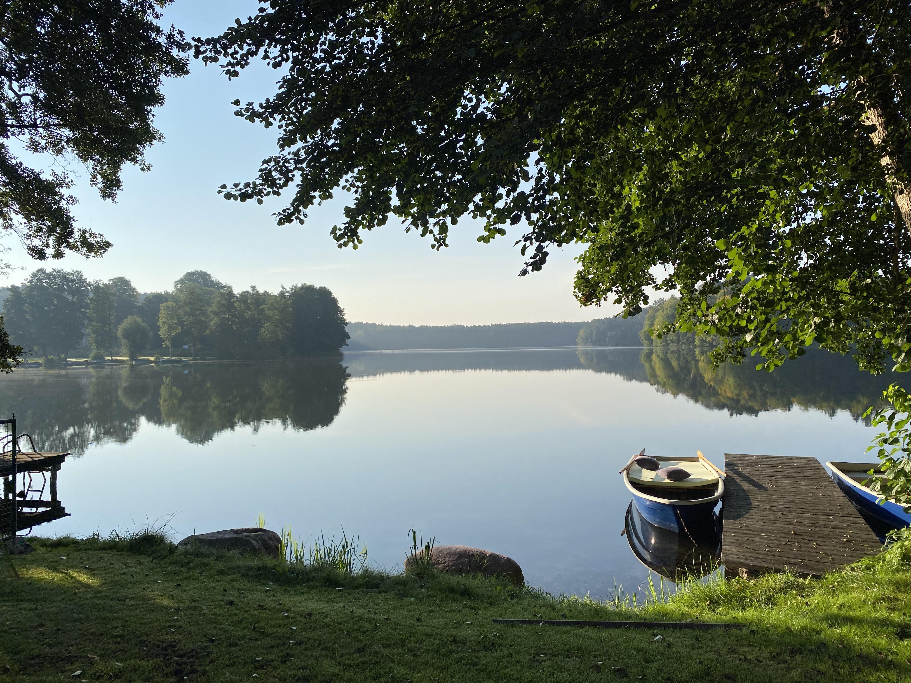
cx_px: 456
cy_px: 342
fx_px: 684
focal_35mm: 26
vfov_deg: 53.1
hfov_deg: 67.3
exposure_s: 1/2755
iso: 32
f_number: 1.8
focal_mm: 4.25
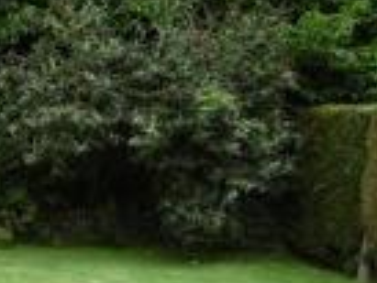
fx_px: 1112
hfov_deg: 18.7
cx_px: -7
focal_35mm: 102
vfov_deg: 13.8
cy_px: 408
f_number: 3.1
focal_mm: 4.3
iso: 100
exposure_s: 1/250
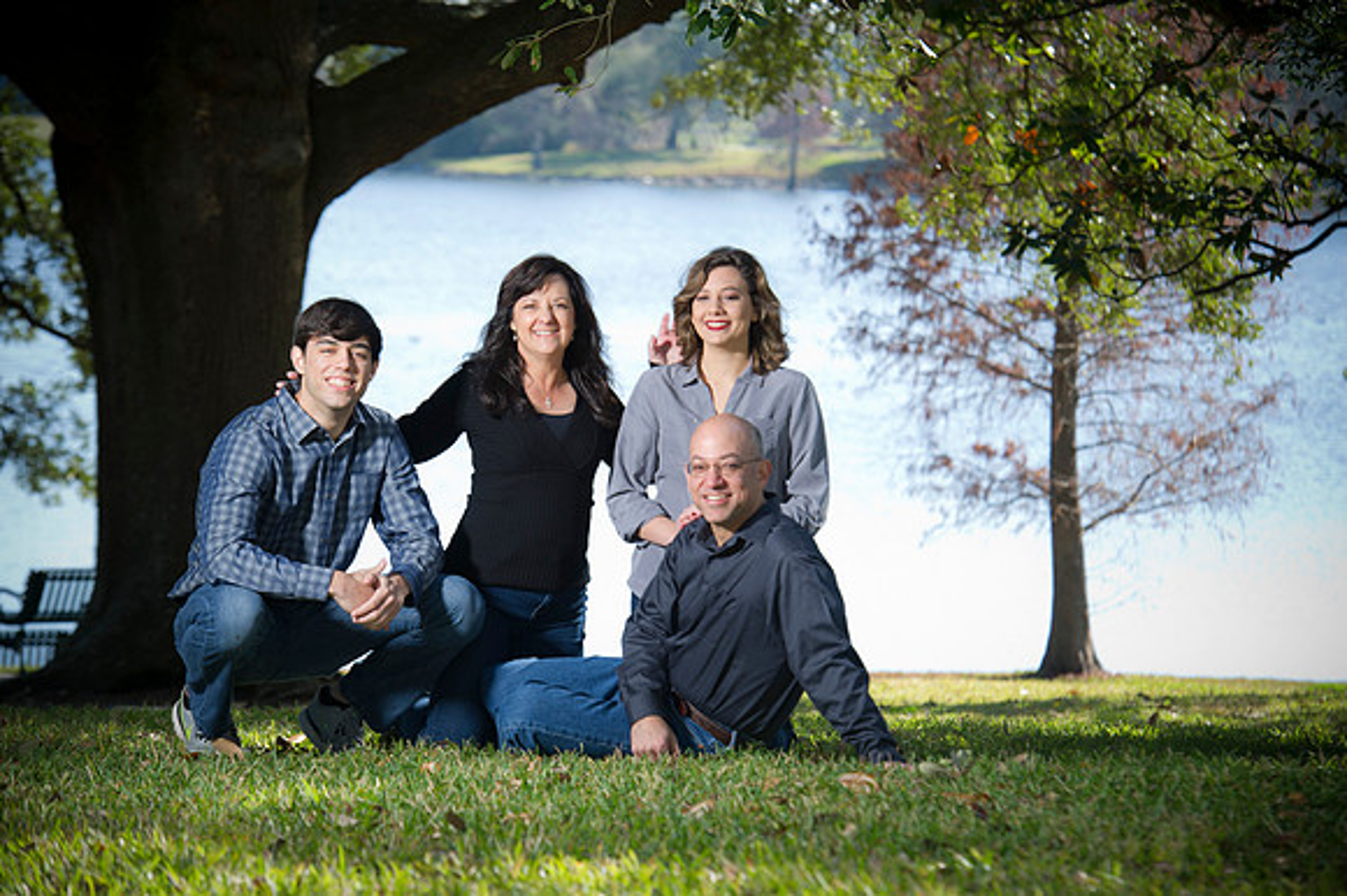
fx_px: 5235
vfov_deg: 9.8
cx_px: 674
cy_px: 448
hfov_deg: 14.7
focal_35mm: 140
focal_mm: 140
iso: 200
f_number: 5.6
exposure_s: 1/200
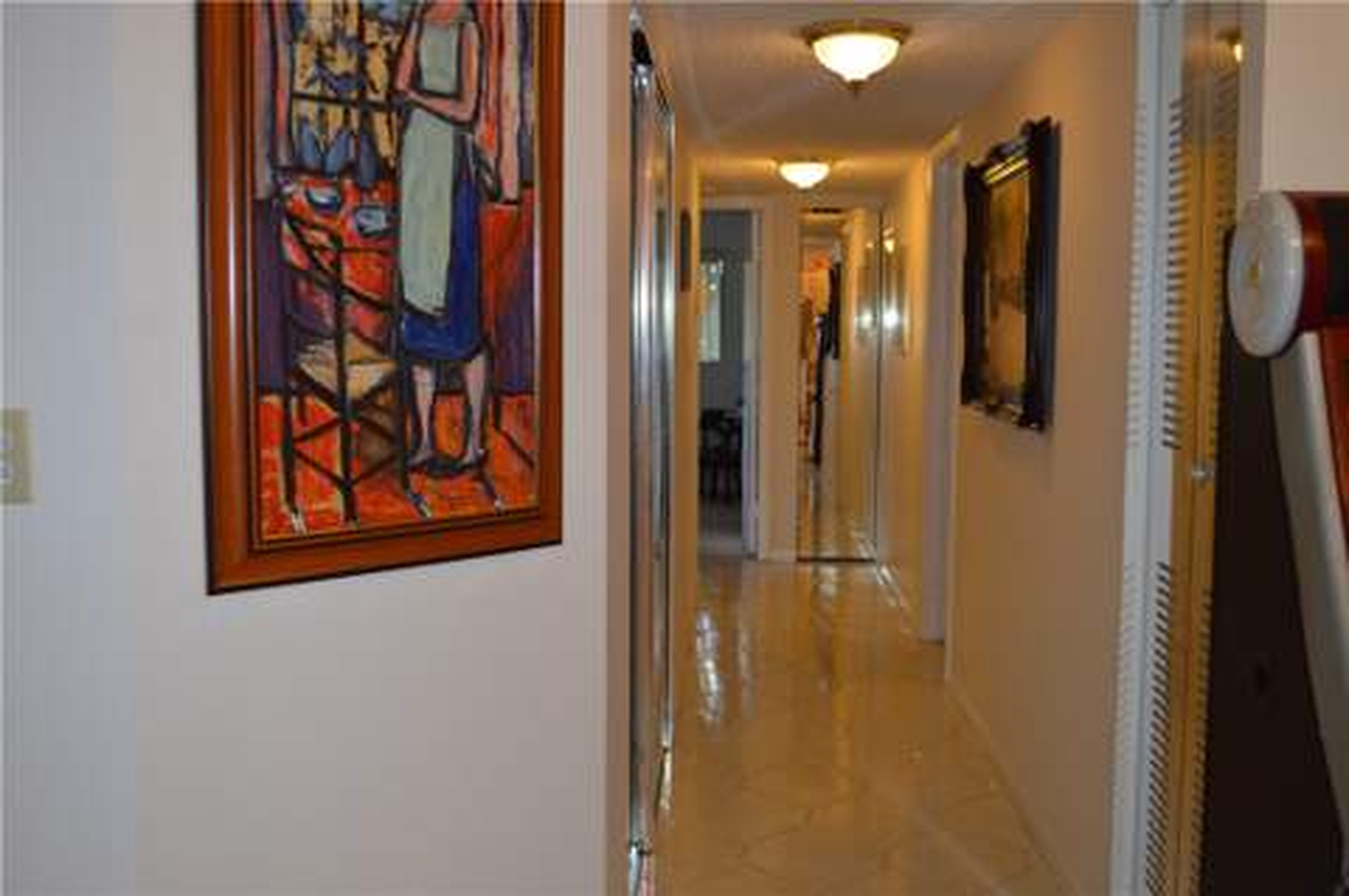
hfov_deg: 53.2
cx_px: 674
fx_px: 1348
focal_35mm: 36
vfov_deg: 36.8
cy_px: 448
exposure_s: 1/80
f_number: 4
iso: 400
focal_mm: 24
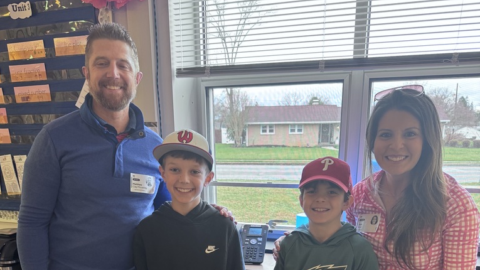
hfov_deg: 56.6
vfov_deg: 30.9
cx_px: 240
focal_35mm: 35
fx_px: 445
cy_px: 278
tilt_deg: -18.2
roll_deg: +0.5
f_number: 1.78
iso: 250
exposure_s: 1/60
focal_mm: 6.76
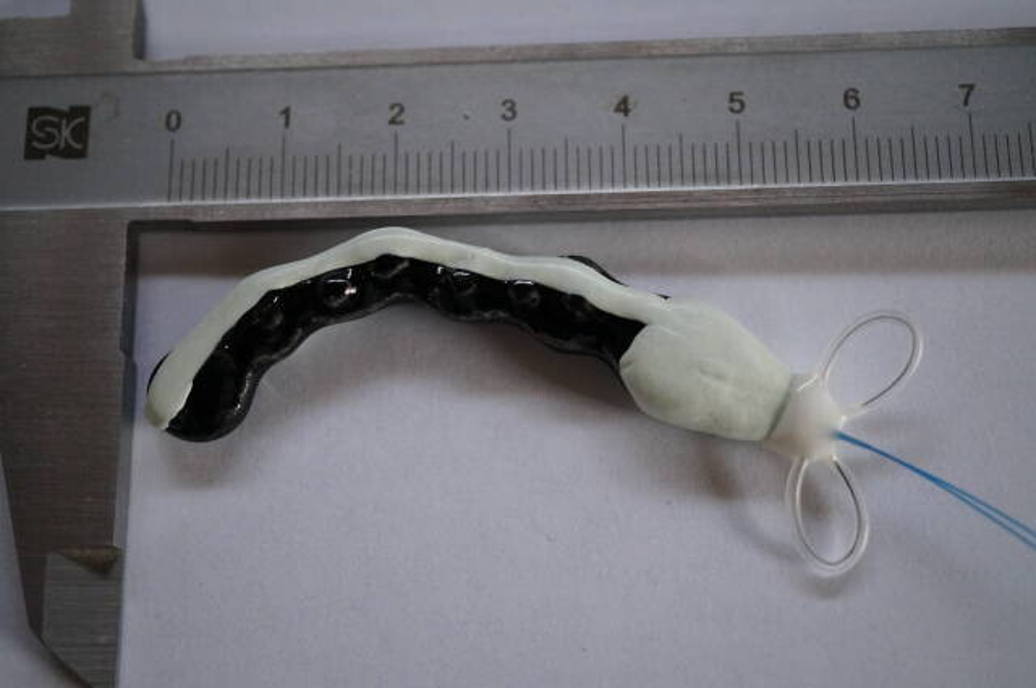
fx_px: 1293
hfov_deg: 43.7
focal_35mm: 45
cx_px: 518
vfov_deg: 29.8
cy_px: 344
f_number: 4
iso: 2000
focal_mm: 30
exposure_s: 1/60
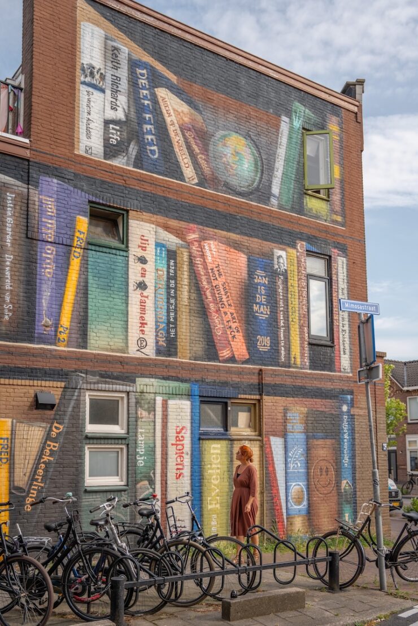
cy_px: 313
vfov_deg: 53.5
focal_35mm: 36
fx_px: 622
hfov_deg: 37.2
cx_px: 209
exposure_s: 1/1600
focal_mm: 35.7
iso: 100
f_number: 2.8
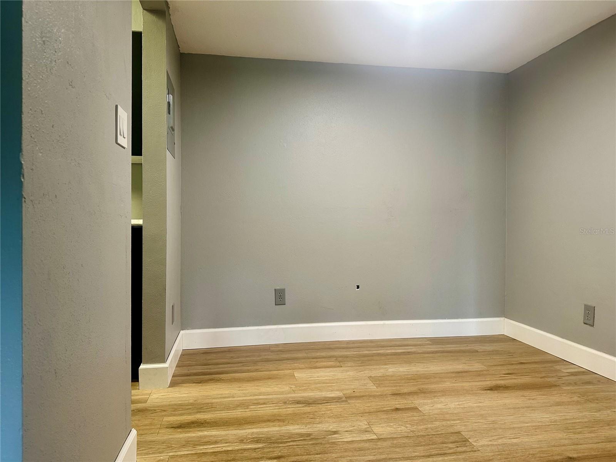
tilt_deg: +1.4
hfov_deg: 71.6
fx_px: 427
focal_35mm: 24
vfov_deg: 56.8
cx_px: 308
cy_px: 231
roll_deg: -0.7
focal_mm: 6.86
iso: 160
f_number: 1.78
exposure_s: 1/60
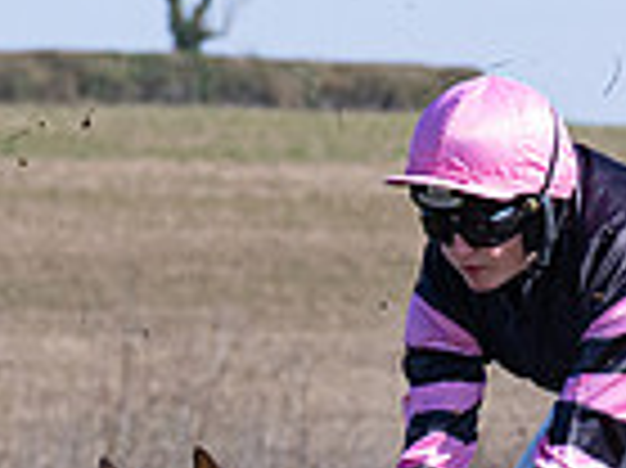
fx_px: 11510
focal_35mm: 637
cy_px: 880
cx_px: 234
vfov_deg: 2.3
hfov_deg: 3.1
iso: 200
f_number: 4
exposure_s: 1/2500
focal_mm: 76
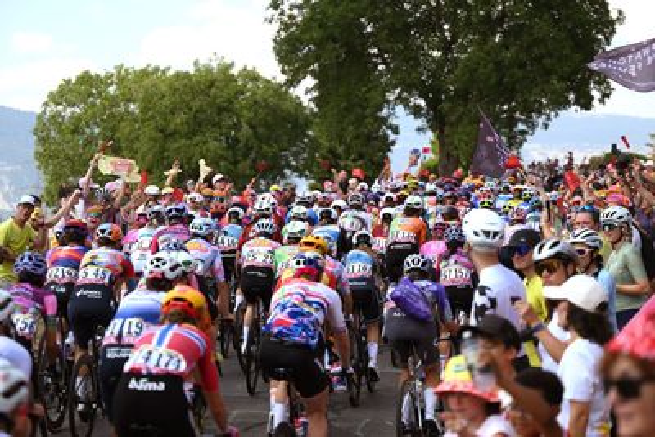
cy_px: 218
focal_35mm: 115
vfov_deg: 11.9
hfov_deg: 17.8
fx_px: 2093
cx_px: 328
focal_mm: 115
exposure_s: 1/3200
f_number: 4
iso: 400
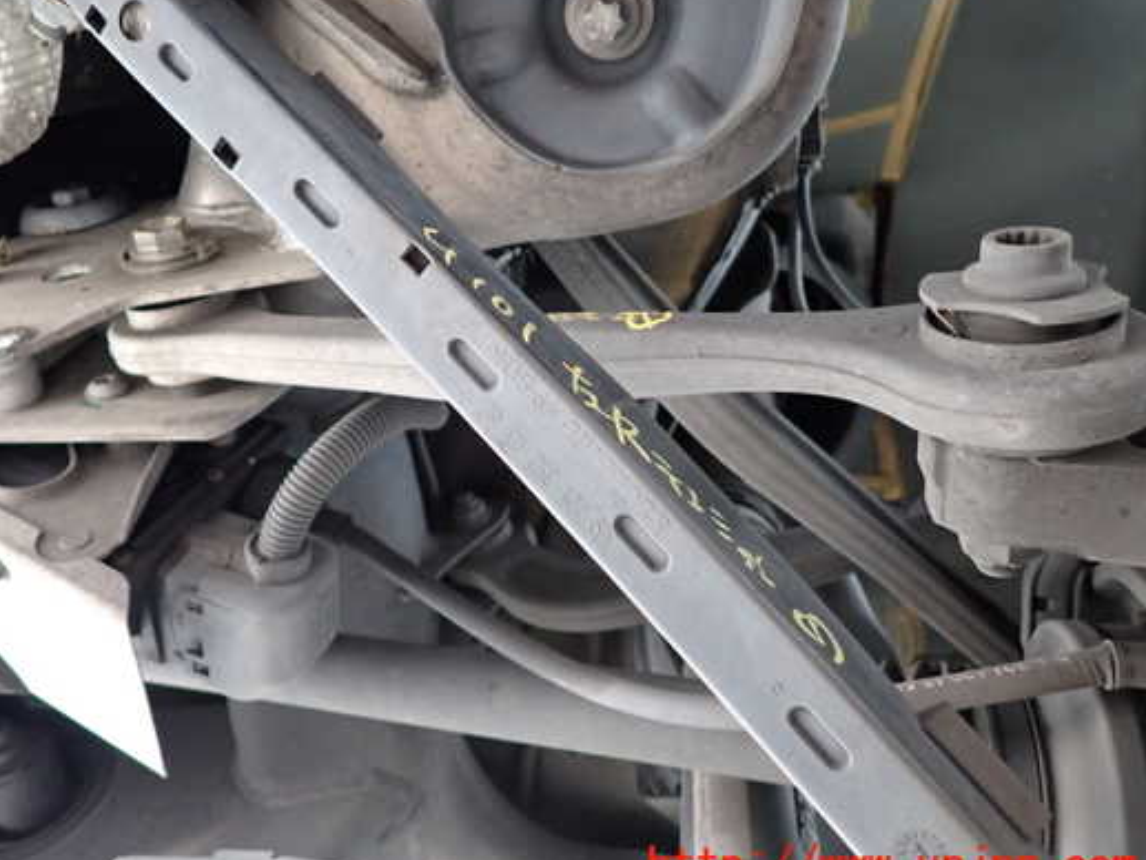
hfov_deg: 61.3
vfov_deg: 48.2
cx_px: 483
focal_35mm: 29
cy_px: 397
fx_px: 960
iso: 400
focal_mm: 4.5
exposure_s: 1/30
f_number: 2
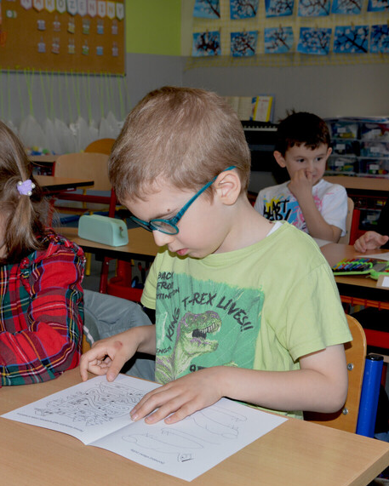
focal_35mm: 60
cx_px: 169
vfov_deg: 31.4
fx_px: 863
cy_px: 259
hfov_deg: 25.4
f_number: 11
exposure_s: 1/80
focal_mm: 38
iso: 640
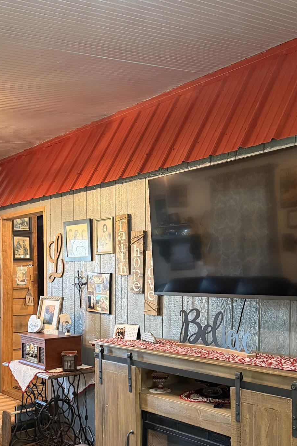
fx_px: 520
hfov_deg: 31.9
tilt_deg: -1.9
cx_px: 153
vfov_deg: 45.6
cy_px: 300
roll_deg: +0.3
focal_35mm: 42
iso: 800
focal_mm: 6.76
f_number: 1.78
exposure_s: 1/40
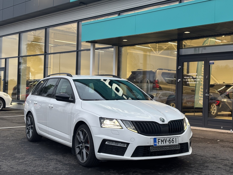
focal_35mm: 52
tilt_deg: +1.2
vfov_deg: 28.0
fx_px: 350
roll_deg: -1.7
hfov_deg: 36.8
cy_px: 88
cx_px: 116
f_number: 1.6
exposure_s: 1/50
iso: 40
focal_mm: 5.96
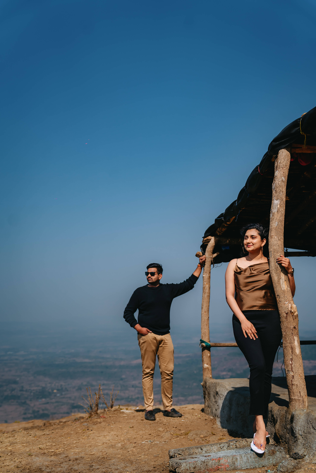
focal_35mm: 38
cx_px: 158
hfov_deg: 35.1
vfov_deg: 50.7
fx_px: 500
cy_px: 236
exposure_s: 1/2000
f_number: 2.8
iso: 50
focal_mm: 38
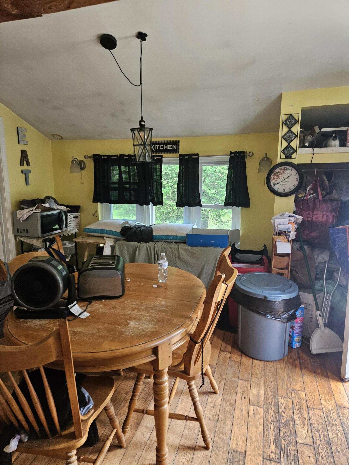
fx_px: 309
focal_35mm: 23
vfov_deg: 73.9
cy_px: 232
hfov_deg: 58.9
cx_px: 174
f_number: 1.8
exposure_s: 1/120
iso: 250
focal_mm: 5.4
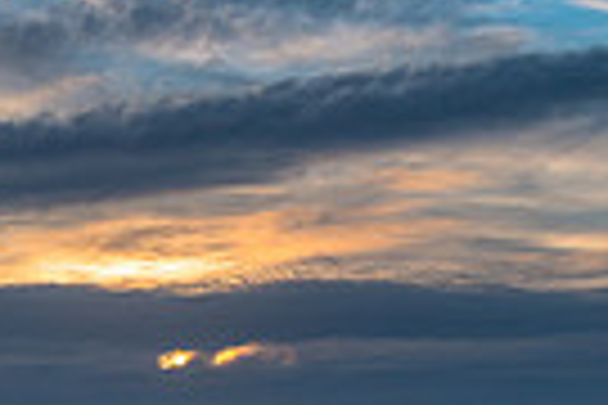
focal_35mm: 140
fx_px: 2364
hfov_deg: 14.5
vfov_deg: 9.6
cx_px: 59
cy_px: 515
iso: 31
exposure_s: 1
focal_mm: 32
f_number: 8
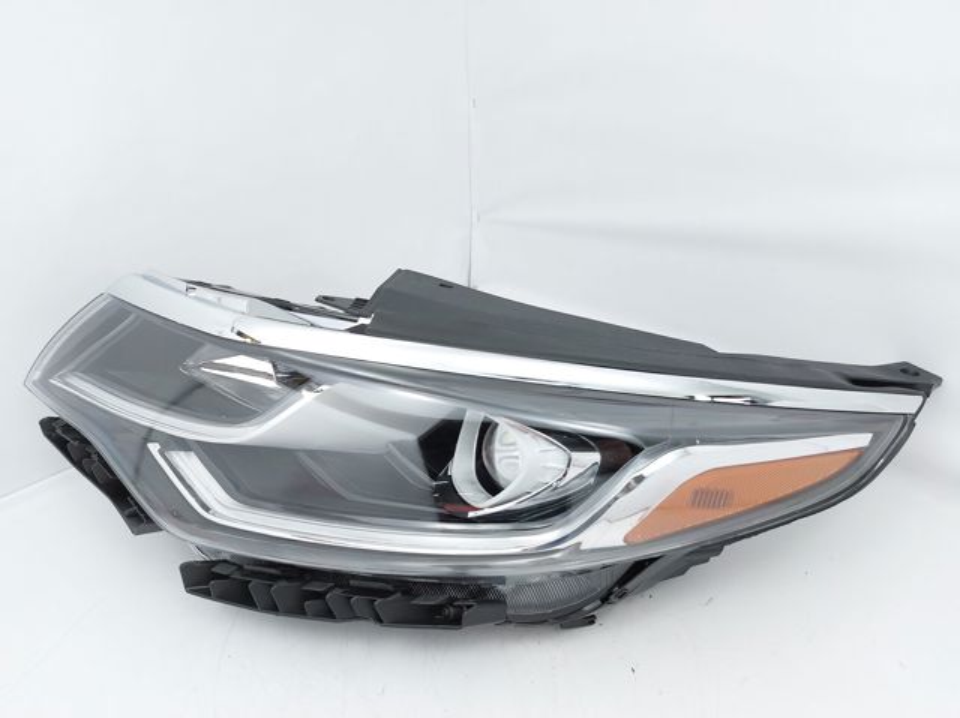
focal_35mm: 24
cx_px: 480
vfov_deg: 56.8
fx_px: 665
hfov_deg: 71.6
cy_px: 359
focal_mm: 5.23
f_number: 1.8
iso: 40
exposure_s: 1/50
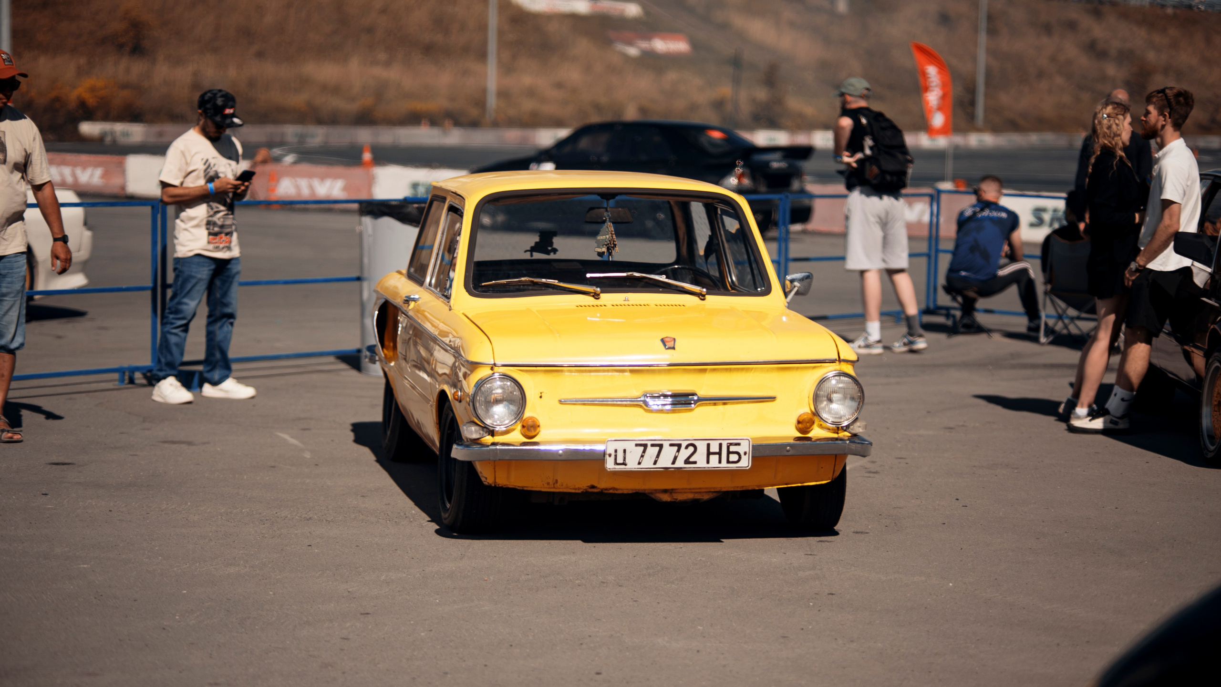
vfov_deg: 13.6
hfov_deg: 23.9
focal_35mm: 89
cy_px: 344
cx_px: 610
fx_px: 2883
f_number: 1.8
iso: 200
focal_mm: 85
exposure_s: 1/800
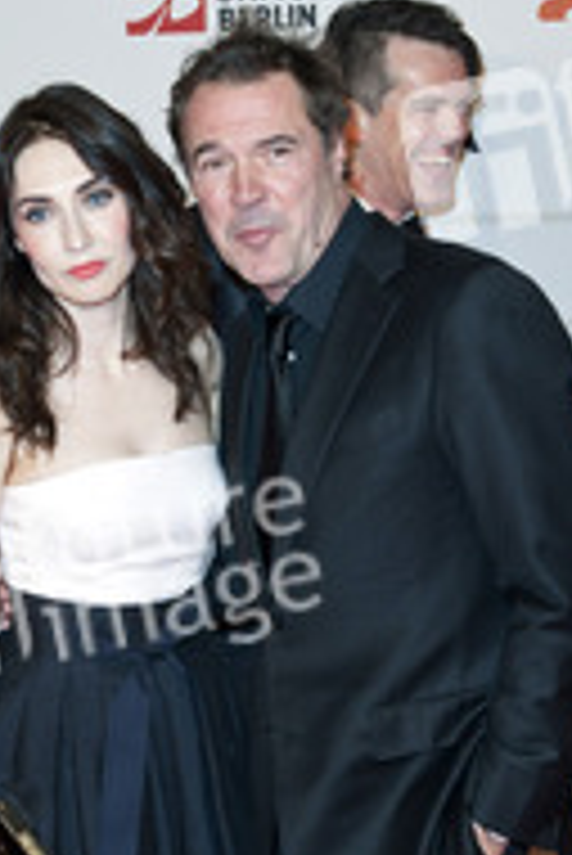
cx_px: 223
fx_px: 1903
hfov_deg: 17.1
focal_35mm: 80
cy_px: 810
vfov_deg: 24.4
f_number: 5.6
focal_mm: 38
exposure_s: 1/250
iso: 800
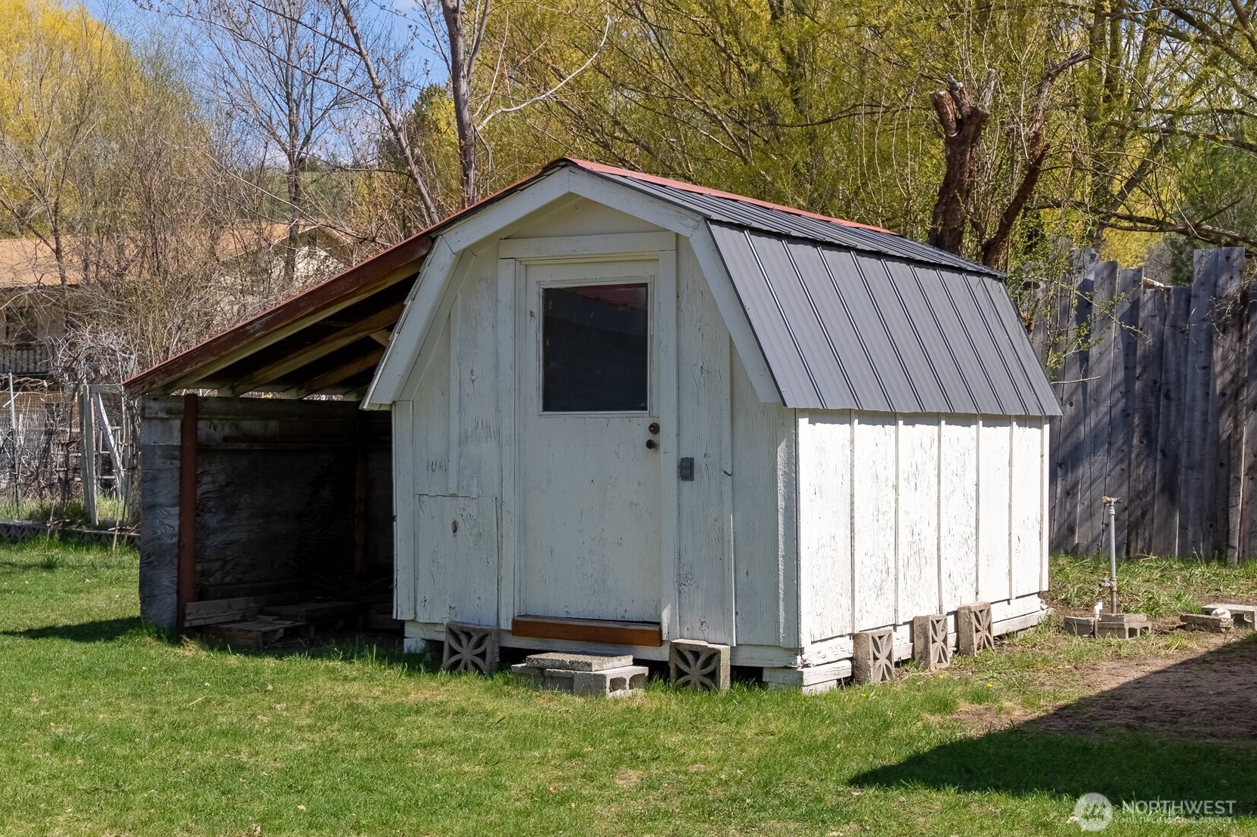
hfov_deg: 38.3
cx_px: 618
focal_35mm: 52
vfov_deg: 26.1
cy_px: 413
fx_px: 1809
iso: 200
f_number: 10
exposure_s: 1/8000
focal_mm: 50.8
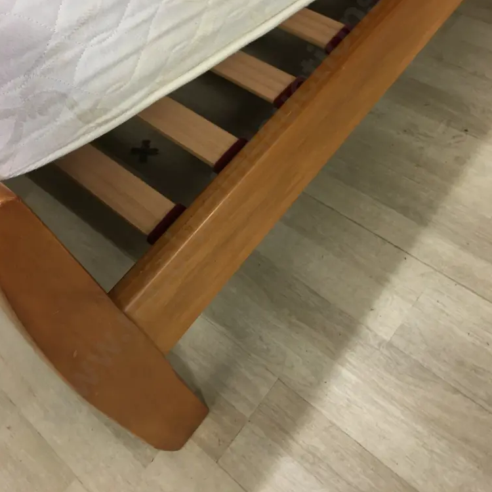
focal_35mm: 35
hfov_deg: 47.2
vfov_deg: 46.4
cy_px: 157
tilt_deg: -53.1
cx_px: 251
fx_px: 563
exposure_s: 1/17
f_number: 2.2
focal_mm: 4.15
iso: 50
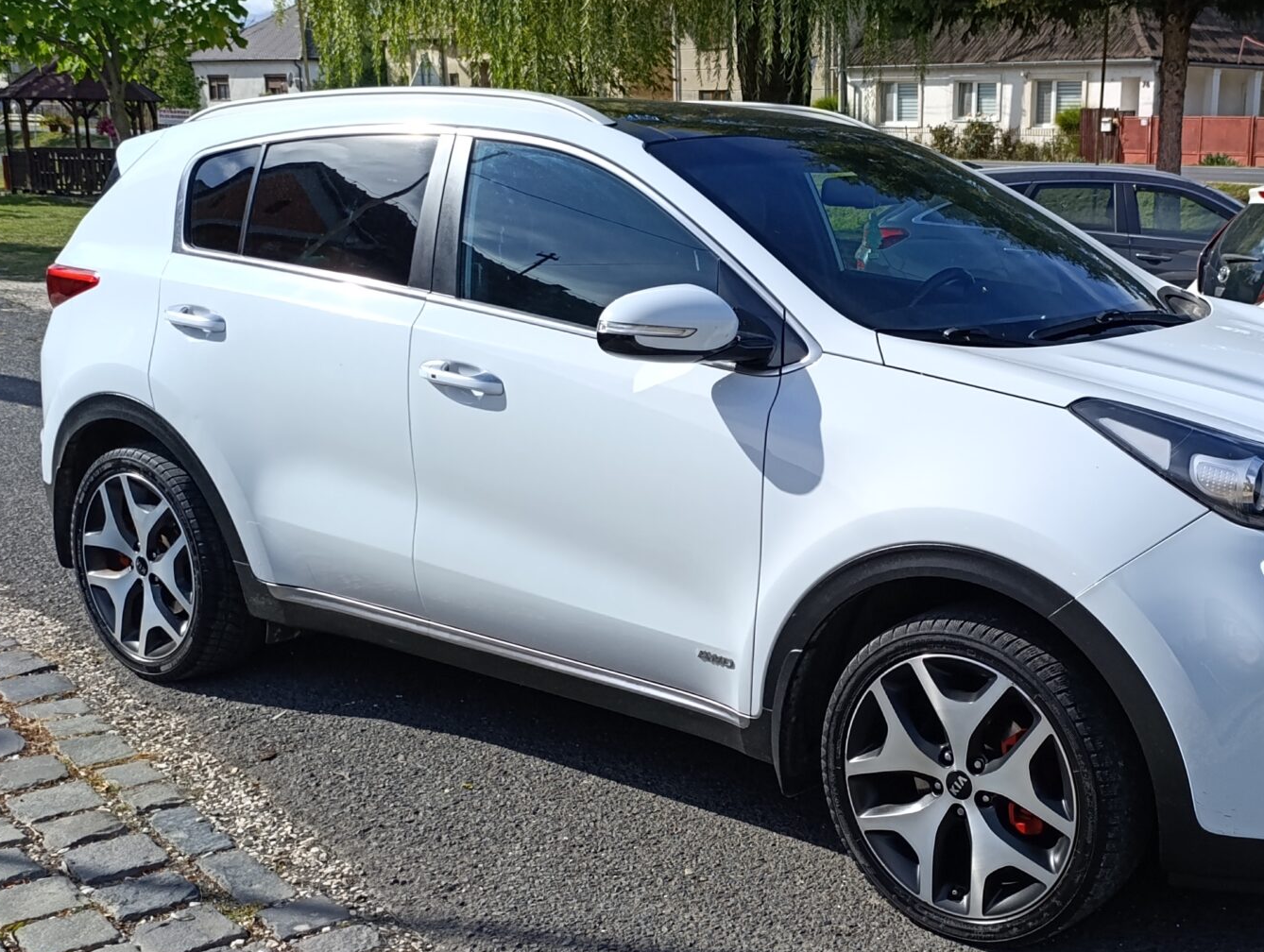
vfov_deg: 32.9
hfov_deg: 42.1
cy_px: 570
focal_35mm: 44
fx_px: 1609
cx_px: 880
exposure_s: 1/784
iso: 50
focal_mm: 6.14
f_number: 1.6
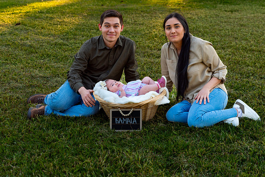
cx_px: 132
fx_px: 515
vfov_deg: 19.5
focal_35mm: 70
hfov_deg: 28.8
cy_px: 88
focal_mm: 70
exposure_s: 1/320
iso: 200
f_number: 5.6
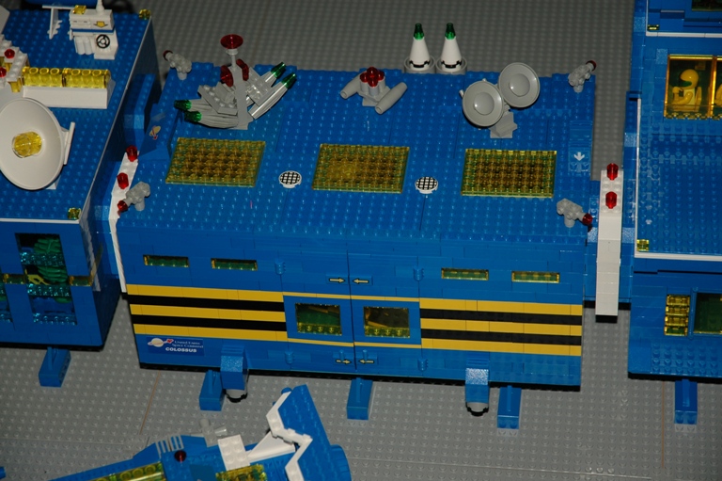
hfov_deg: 20.9
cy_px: 240
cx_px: 361
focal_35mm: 98
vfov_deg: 14.0
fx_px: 1954
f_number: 4.5
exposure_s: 1/60
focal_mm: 65
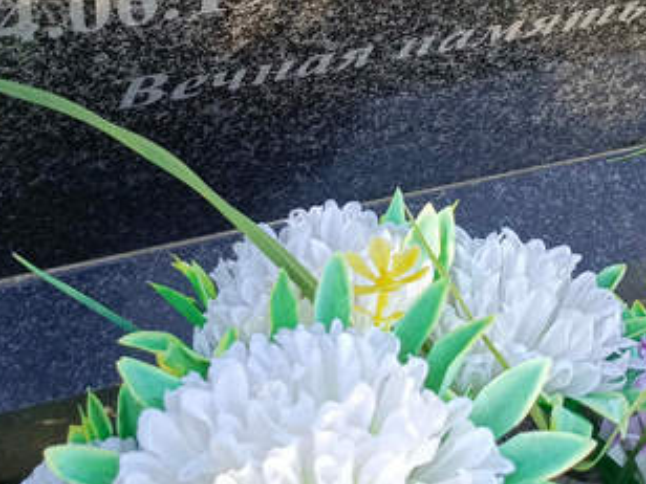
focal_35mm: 65
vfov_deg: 20.9
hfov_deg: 29.8
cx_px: 371
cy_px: -111
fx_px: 1213
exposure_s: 1/101
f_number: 1.69
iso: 115
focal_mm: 4.76
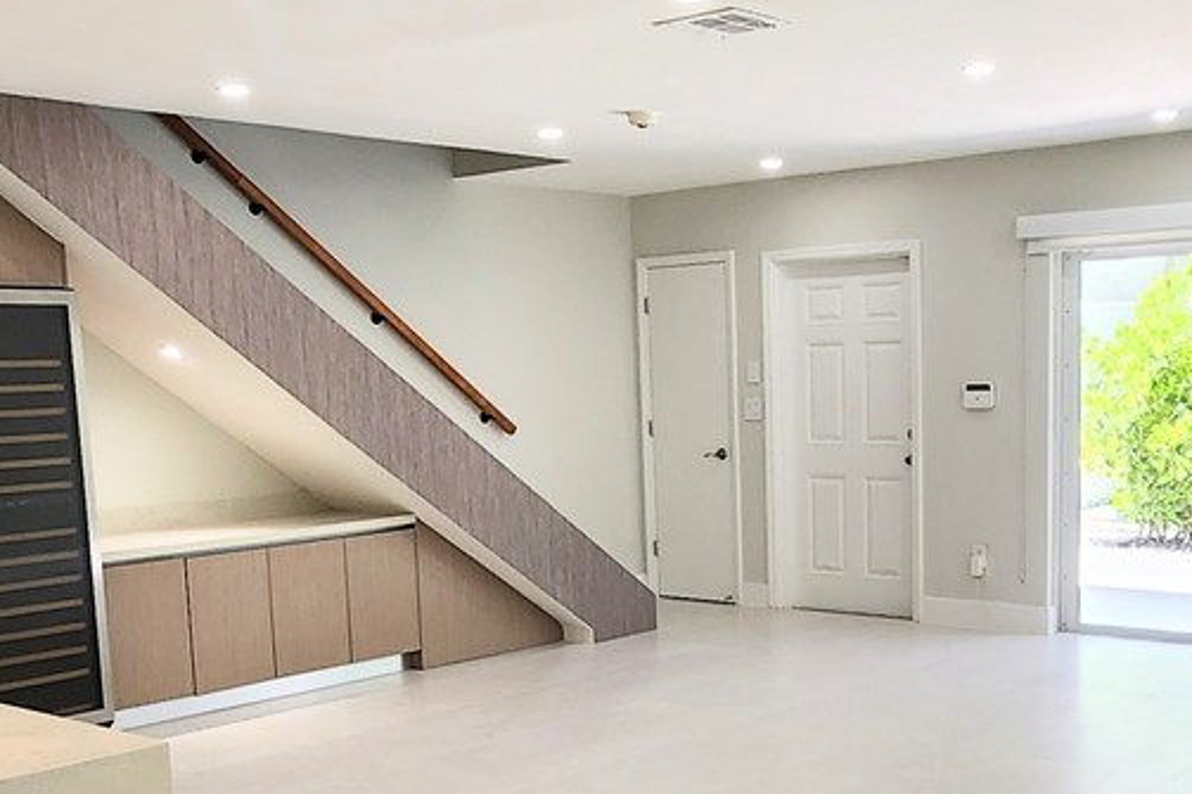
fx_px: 1423
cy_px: 621
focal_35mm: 43
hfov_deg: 45.2
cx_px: 711
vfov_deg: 30.5
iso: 100
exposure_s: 1/120
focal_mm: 2.2
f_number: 2.2
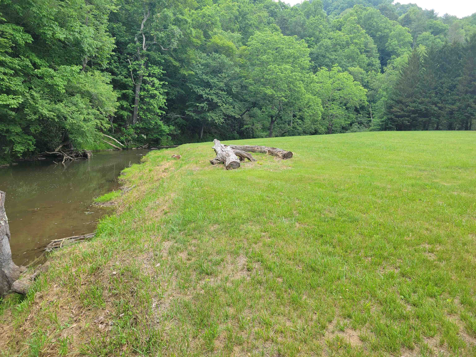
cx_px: 238
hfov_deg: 67.3
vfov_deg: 53.1
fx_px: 358
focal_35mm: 26
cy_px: 178
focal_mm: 5.4
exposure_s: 1/134
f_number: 1.8
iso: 40
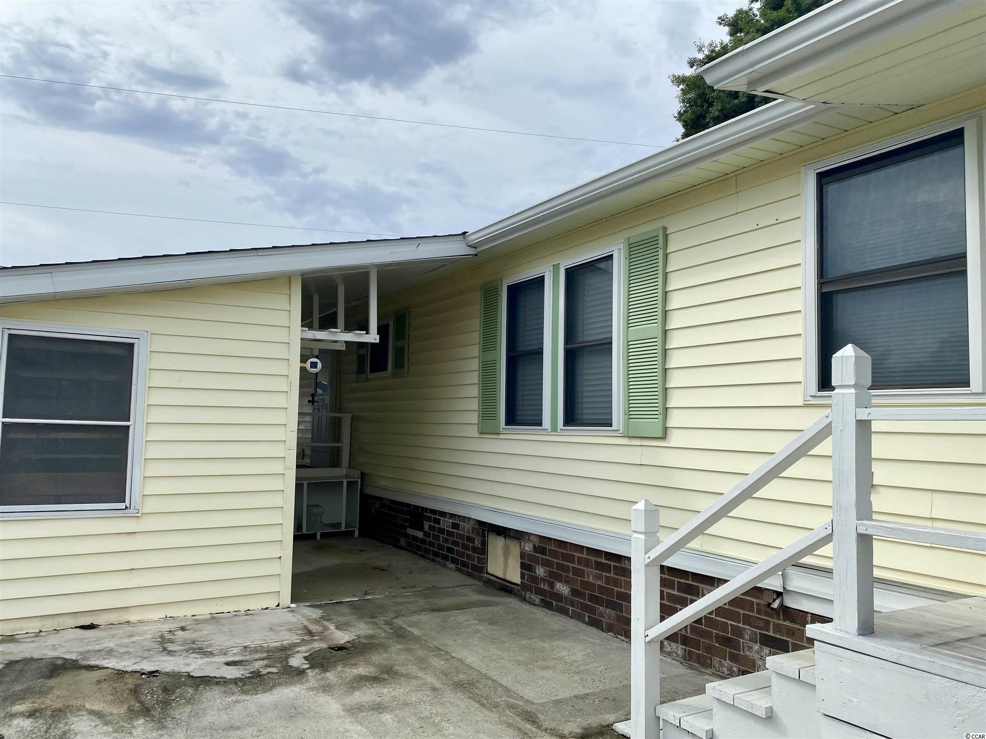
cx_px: 493
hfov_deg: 67.3
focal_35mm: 26
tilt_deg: +5.1
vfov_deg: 53.1
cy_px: 370
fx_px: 741
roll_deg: -2.4
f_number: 1.8
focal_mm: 4.25
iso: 32
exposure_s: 1/2967
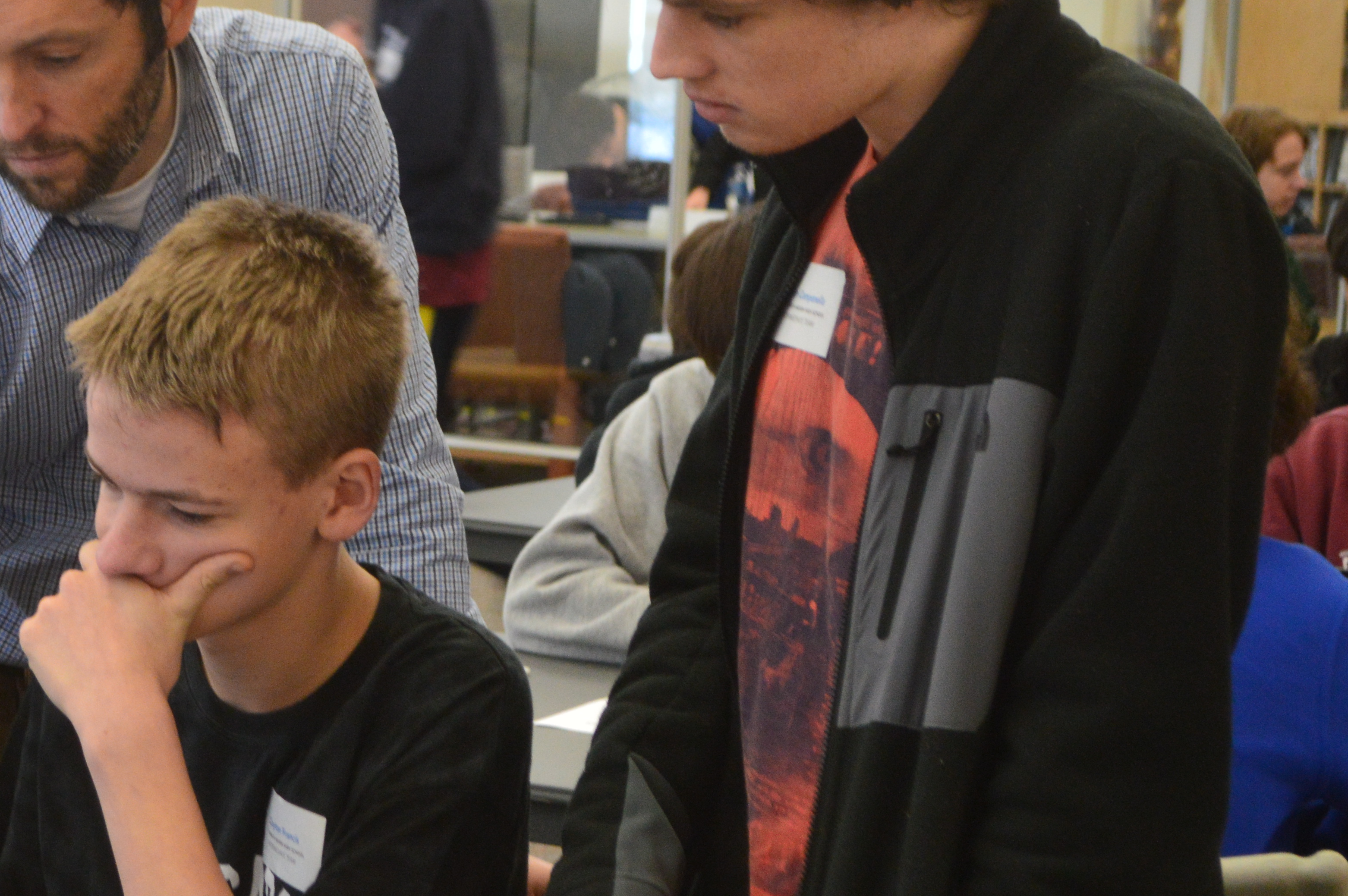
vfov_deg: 13.1
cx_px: 165
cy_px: 421
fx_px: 3891
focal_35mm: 104
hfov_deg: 19.3
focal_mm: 36
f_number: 5
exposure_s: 1/50
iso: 800
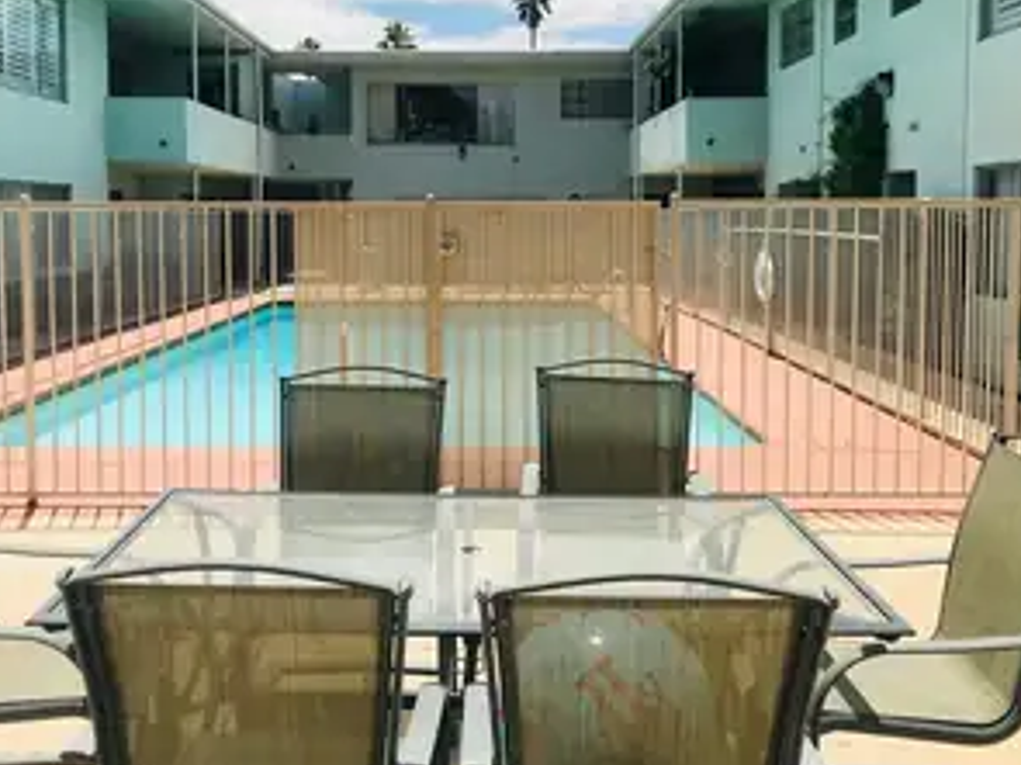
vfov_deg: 37.5
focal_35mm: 38
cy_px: 287
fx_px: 1120
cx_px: 478
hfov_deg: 49.0
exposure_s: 1/3690
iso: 20
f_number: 1.8
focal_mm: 3.99
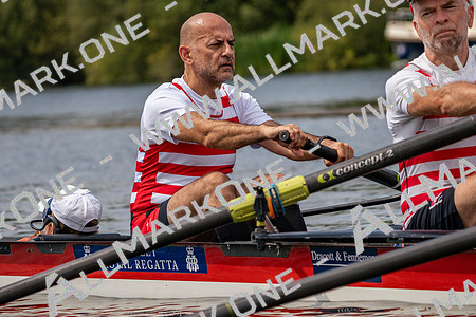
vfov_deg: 5.3
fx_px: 3411
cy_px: 155
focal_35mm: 258
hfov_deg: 8.0
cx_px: 260
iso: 200
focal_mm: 200
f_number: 5.6
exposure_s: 1/1600
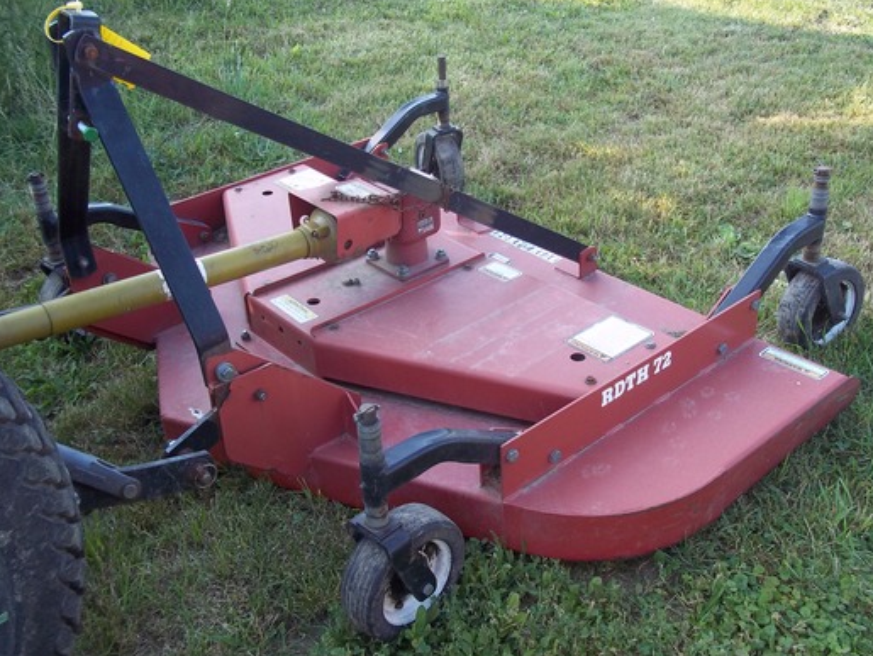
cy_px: 317
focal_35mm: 38
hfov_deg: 48.9
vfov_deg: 37.8
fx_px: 959
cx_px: 422
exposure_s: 1/125
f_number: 3.1
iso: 80
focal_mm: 6.5
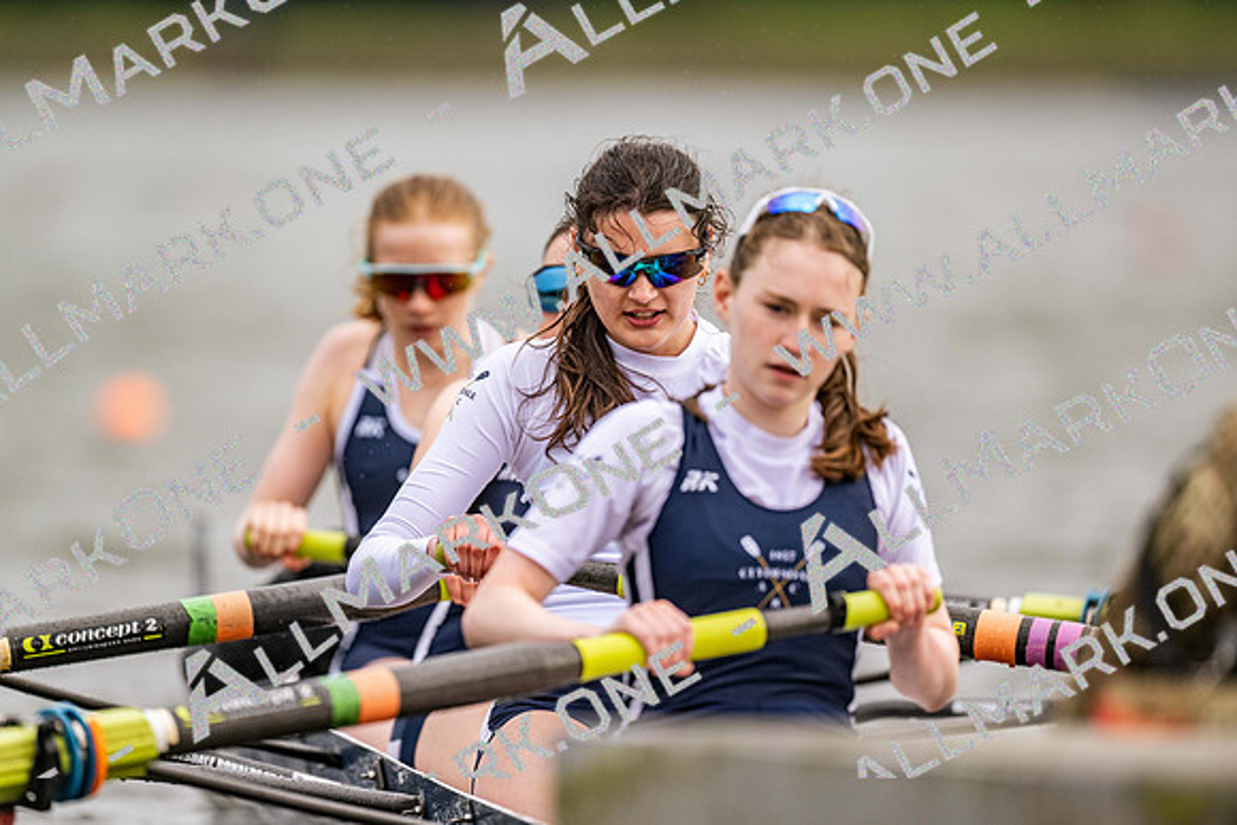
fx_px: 20621
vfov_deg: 2.3
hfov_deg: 3.4
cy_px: 412
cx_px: 618
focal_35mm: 600
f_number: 4
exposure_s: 1/2500
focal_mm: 600
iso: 560
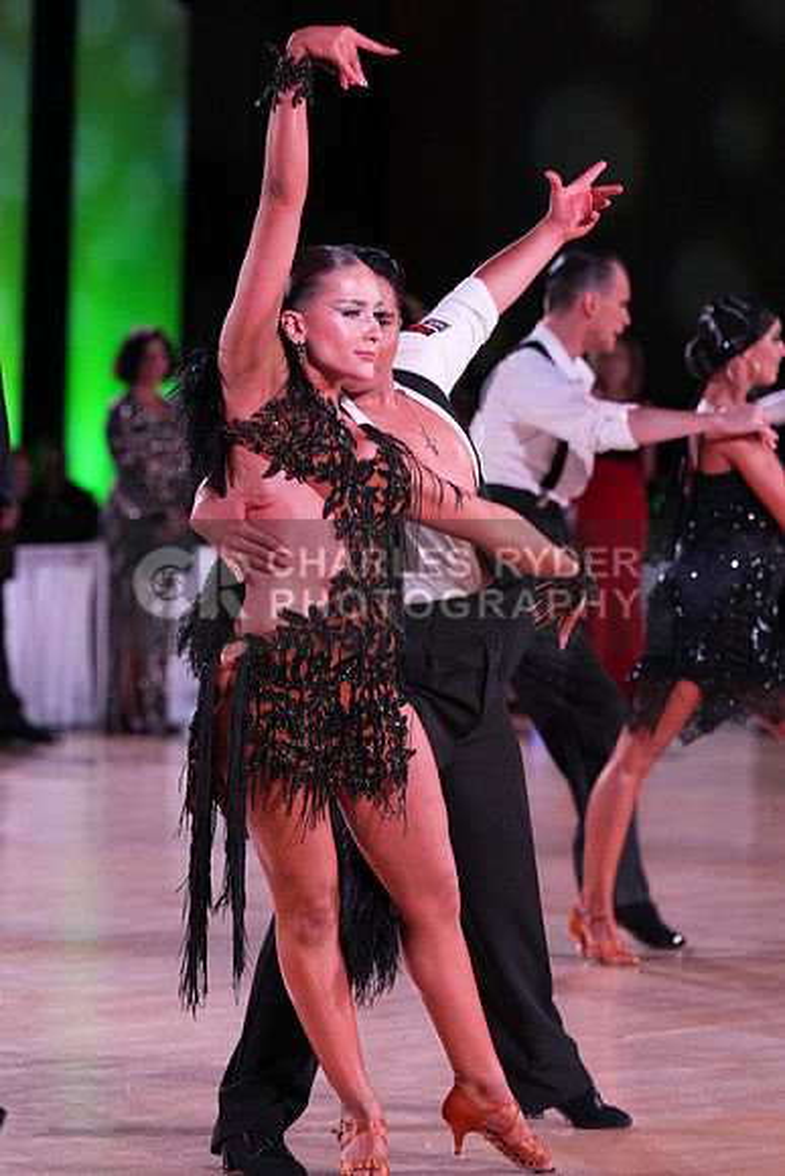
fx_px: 5949
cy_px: 588
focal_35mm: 182
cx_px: 392
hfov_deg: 7.5
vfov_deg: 11.3
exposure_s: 1/320
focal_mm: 182
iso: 4000
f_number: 5
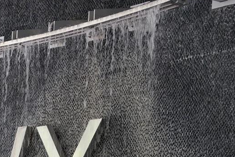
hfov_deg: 15.9
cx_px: -64
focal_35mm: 123
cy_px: 222
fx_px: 803
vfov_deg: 10.8
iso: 200
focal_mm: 26
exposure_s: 1/50
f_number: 4
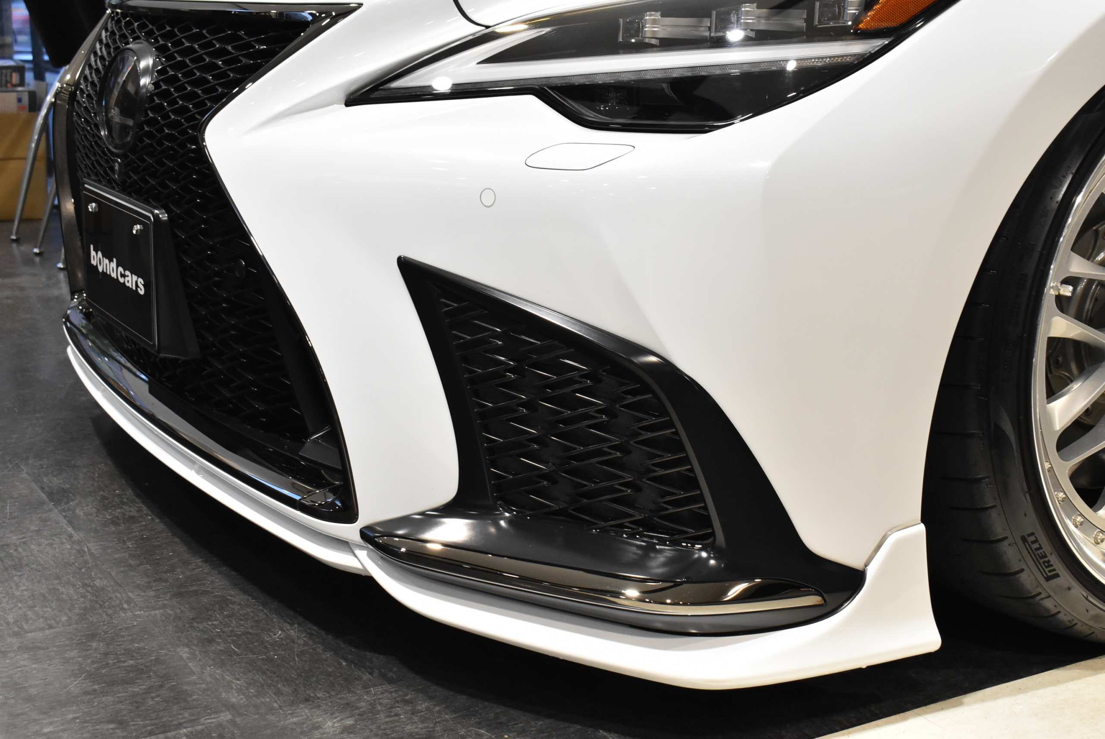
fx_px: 1567
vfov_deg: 26.5
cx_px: 552
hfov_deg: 38.9
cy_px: 370
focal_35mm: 51
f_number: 8
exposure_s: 1/50
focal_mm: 34
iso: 2200
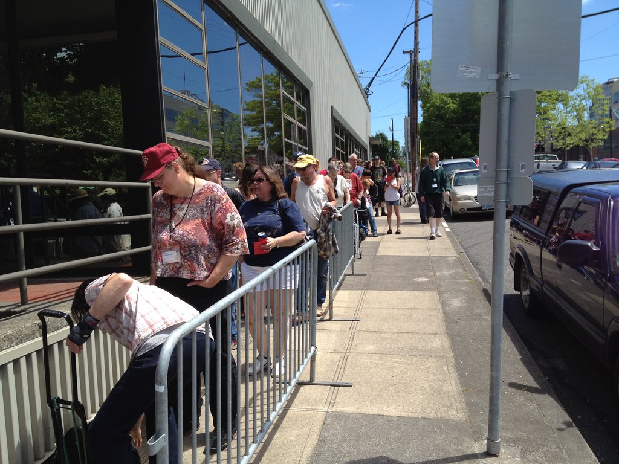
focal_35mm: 35
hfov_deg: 52.6
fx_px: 626
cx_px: 310
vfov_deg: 40.7
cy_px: 232
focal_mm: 4.28
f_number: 2.4
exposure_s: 1/1151
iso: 64
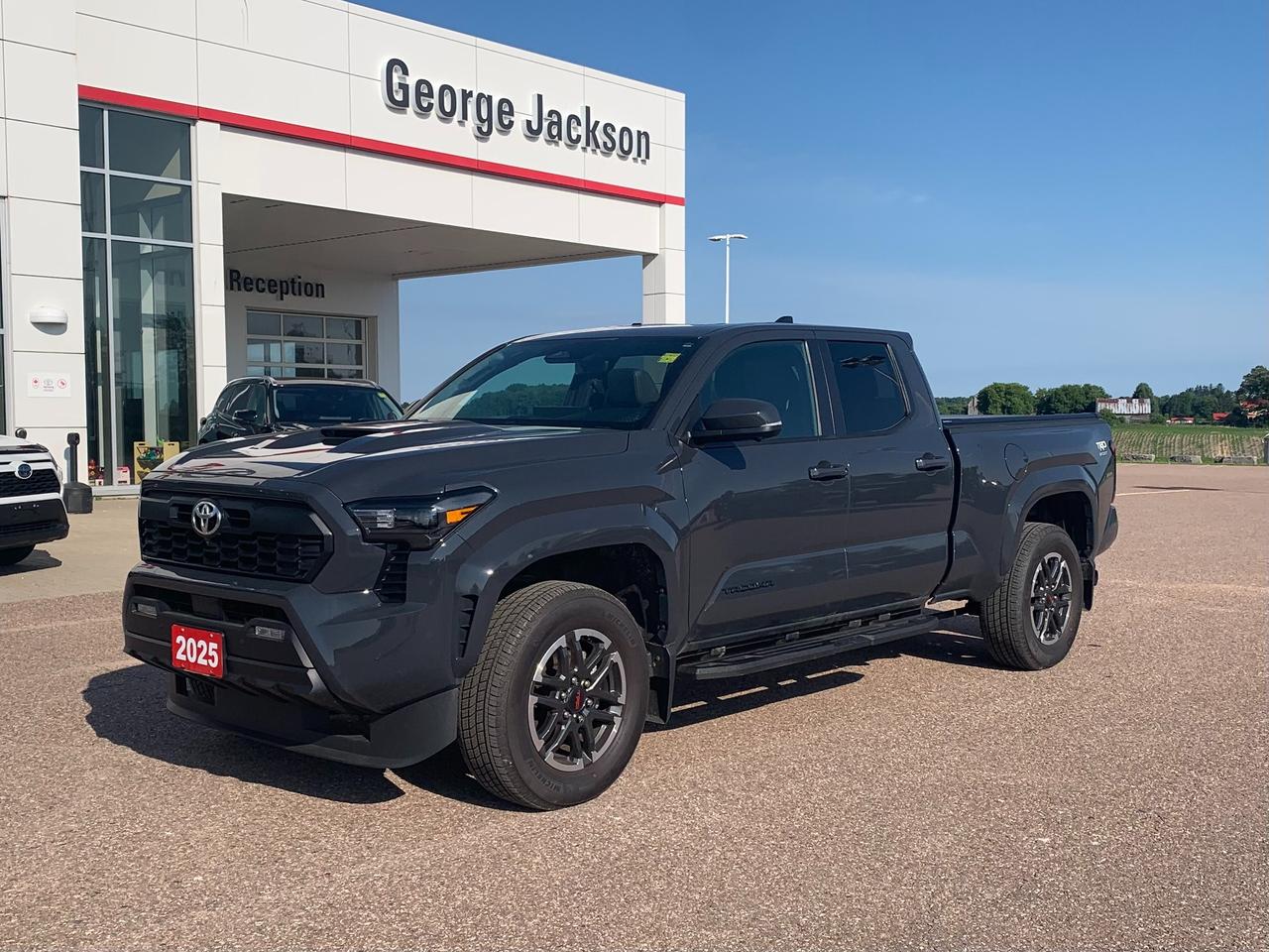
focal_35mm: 26
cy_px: 476
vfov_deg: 53.1
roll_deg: +0.8
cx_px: 634
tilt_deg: -4.6
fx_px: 953
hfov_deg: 67.3
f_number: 1.8
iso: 25
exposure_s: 1/3289
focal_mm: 4.25
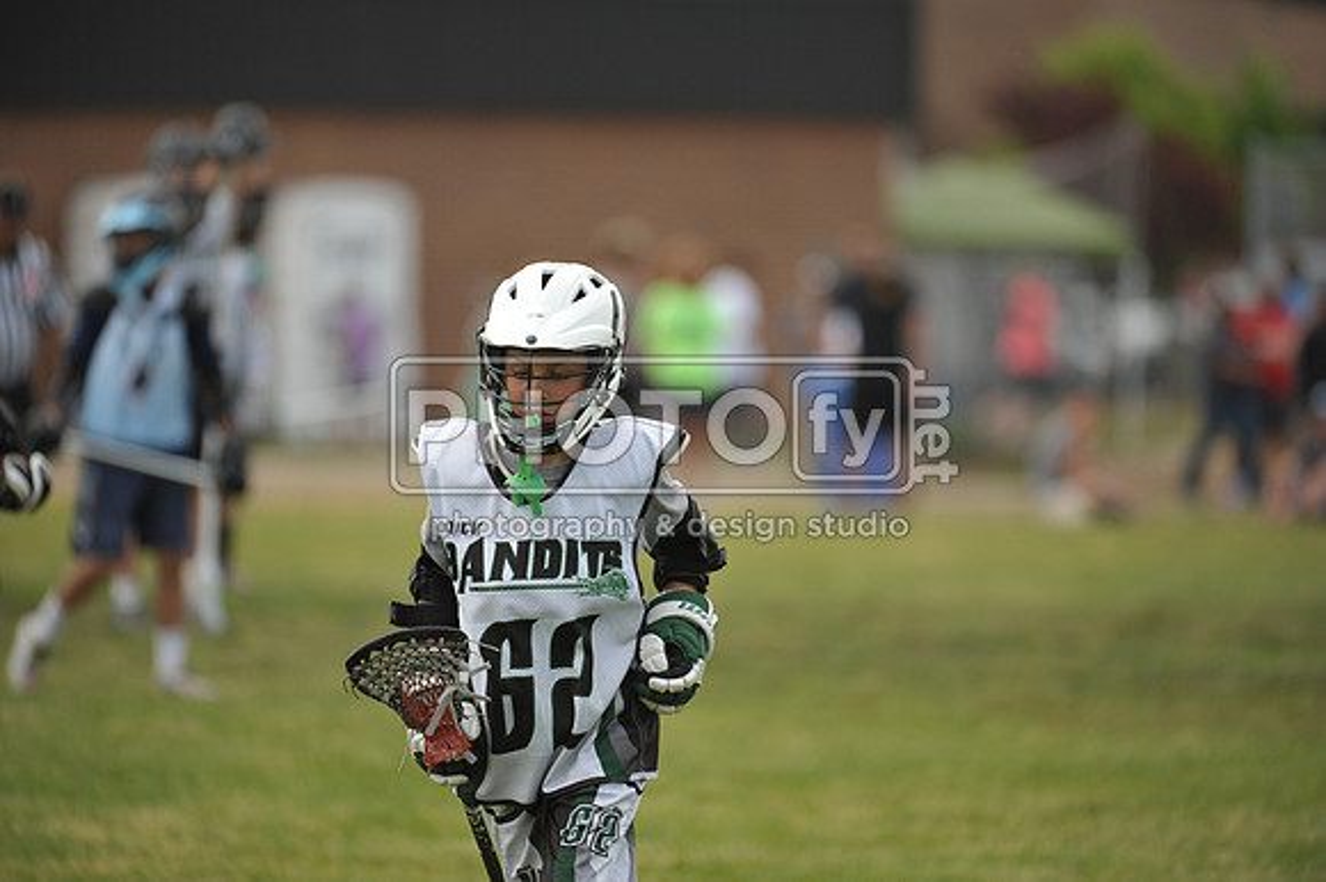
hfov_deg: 6.7
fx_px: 11411
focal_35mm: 310
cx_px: 663
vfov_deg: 4.4
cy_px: 441
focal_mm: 310
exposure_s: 1/2500
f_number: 4
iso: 800
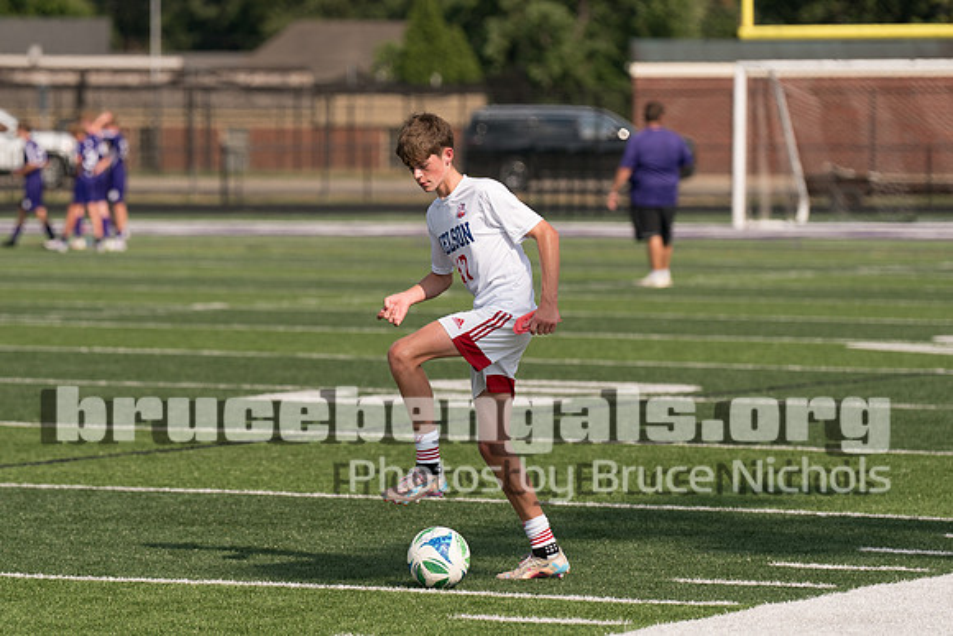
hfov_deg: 9.2
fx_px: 5951
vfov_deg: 6.1
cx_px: 464
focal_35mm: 225
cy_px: 316
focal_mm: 142
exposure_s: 1/2000
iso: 100
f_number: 3.2
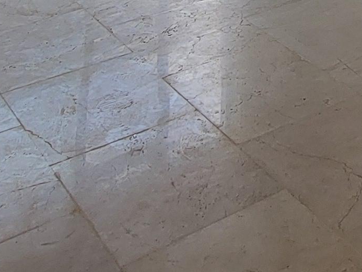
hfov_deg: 23.1
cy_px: -404
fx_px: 784
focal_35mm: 75
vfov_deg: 13.5
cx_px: 470
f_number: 2.2
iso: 50
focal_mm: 2.2
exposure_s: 1/288
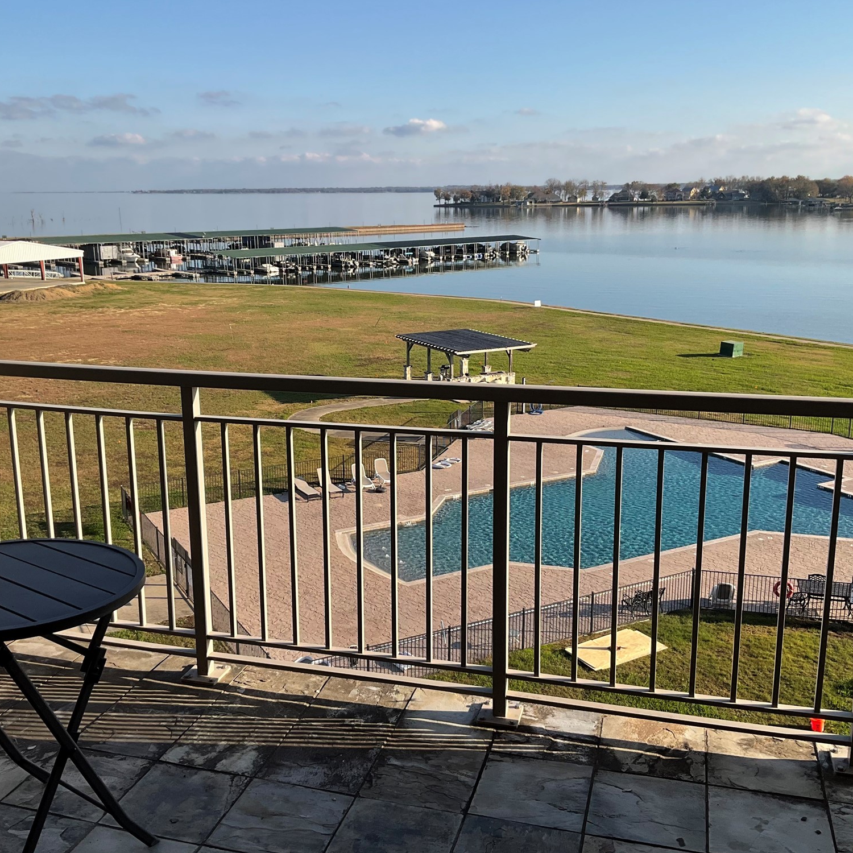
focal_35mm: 35
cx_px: 403
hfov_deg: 47.2
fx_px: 976
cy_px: 419
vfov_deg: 47.2
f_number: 1.8
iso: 25
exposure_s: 1/1342
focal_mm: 3
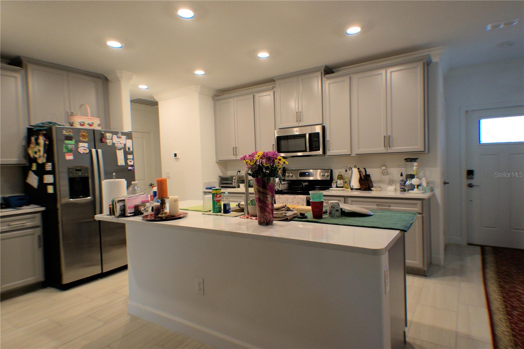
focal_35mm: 33
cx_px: 262
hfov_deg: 57.2
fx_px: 480
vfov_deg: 40.0
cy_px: 174
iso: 400
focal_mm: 22
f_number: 4.5
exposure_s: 1/80
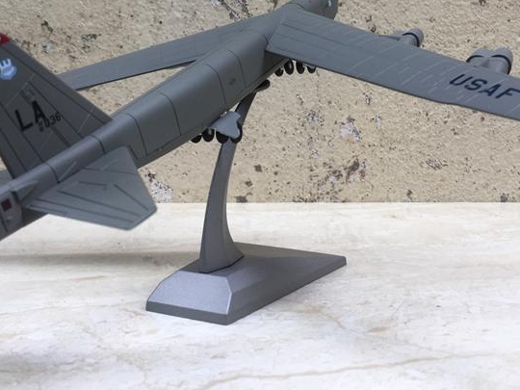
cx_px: 273
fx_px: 646
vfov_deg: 33.1
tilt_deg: -3.2
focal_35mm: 43
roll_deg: -1.7
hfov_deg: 43.8
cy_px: 108
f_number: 2.2
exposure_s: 1/50
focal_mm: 4.15
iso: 32
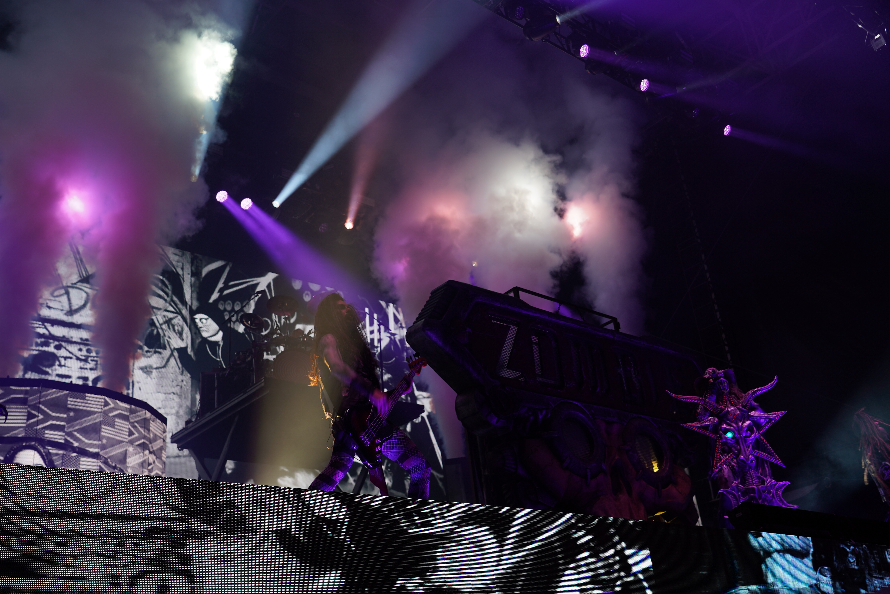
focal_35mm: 35
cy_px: 297
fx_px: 865
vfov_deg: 37.9
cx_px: 445
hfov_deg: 54.4
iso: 100
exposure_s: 1/60
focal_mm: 35
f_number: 5
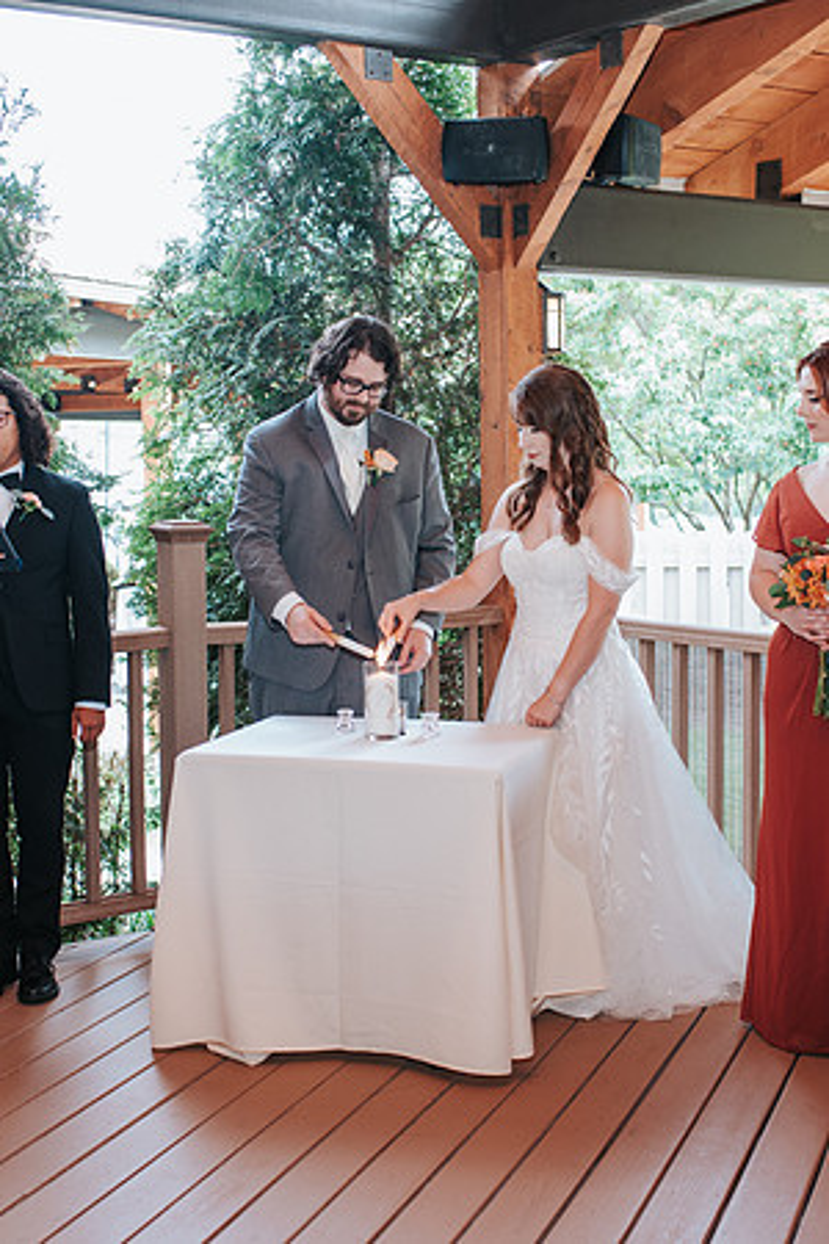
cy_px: 622
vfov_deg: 37.0
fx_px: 1859
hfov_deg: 25.1
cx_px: 421
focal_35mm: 54
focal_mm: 35
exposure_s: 1/125
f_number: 3.2
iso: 360
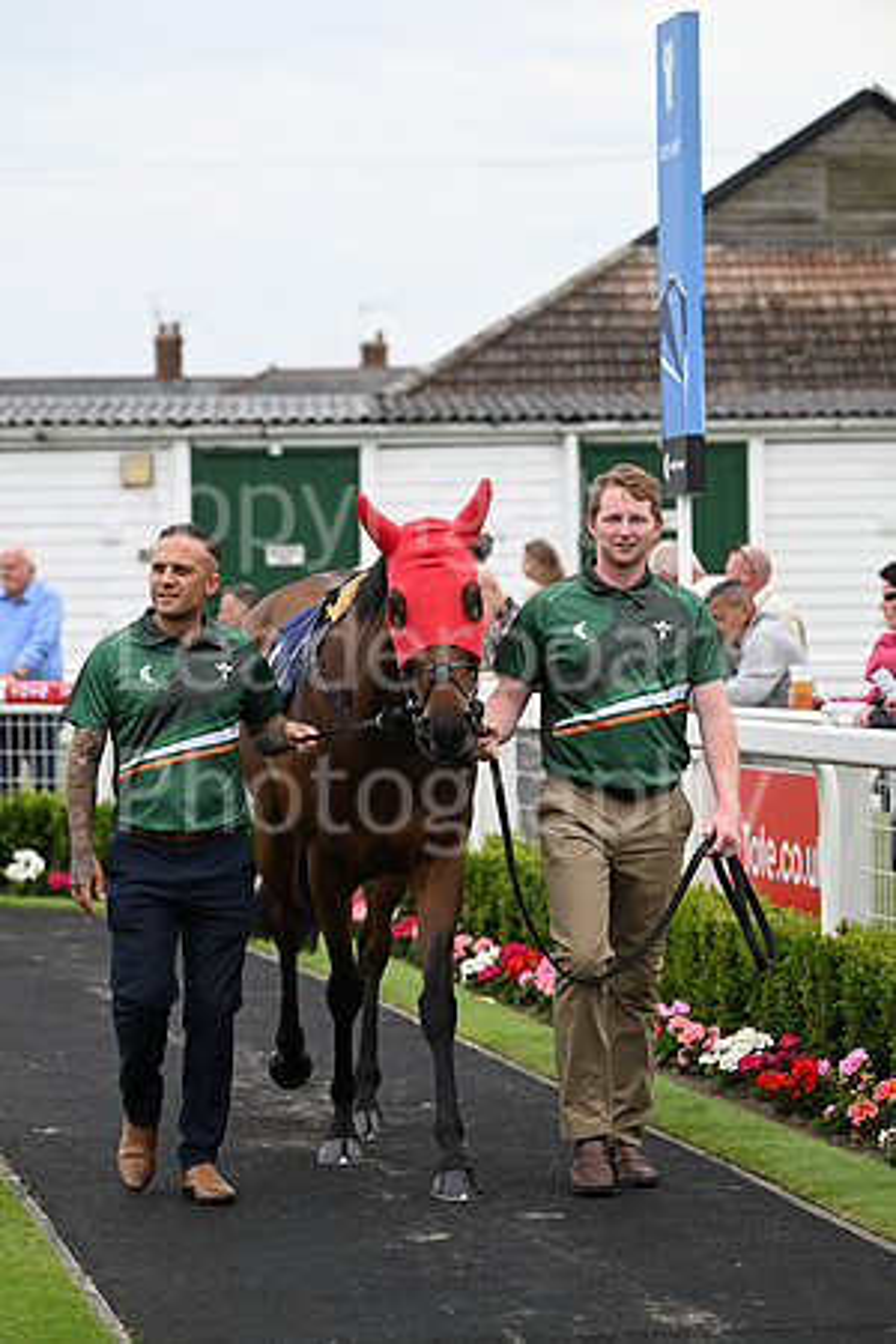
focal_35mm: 130
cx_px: 448
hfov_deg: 10.5
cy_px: 672
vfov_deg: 15.8
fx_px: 4853
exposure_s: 1/1600
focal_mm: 130
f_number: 4.5
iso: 800
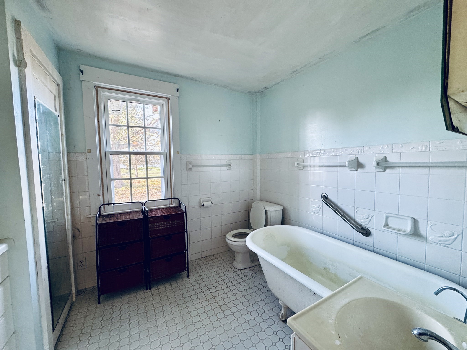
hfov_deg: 102.1
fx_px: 189
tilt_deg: -3.5
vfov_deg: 85.7
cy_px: 175
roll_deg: +1.1
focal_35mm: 14
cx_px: 234
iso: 250
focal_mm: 2.22
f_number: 2.2
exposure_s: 1/60
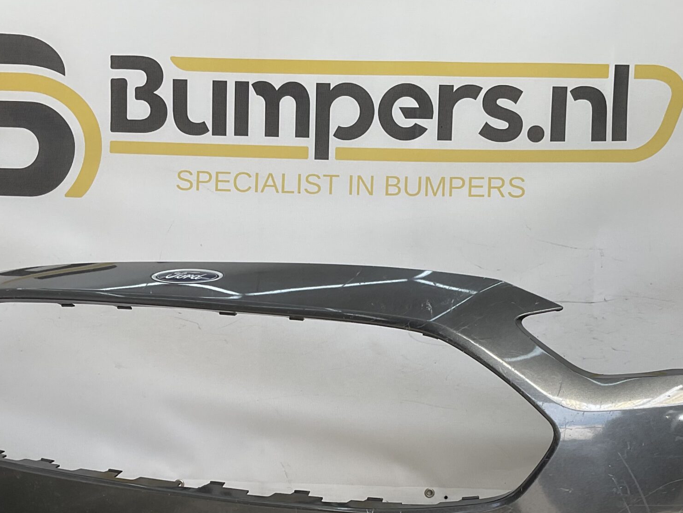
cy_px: 415
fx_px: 987
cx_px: 379
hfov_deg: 38.1
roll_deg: -2.6
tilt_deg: -8.1
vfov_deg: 28.5
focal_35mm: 50
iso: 16
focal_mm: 3
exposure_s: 1/360
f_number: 1.8
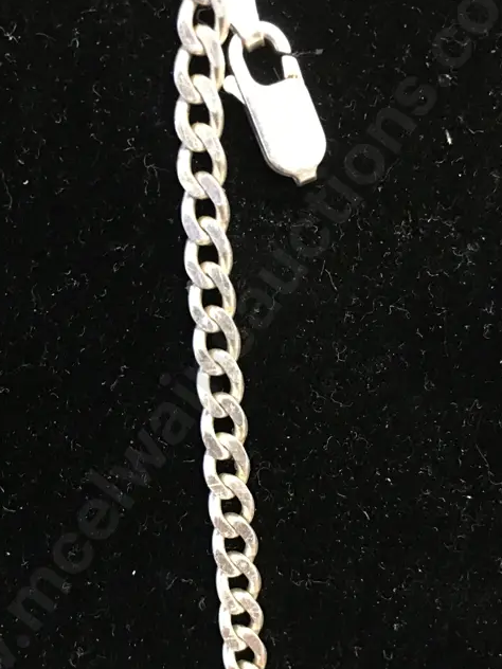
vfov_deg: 40.4
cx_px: 225
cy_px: 349
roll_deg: -1.2
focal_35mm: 47
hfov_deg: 30.9
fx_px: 909
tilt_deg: -30.9
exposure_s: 1/8
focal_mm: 4.15
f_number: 2.2
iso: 100
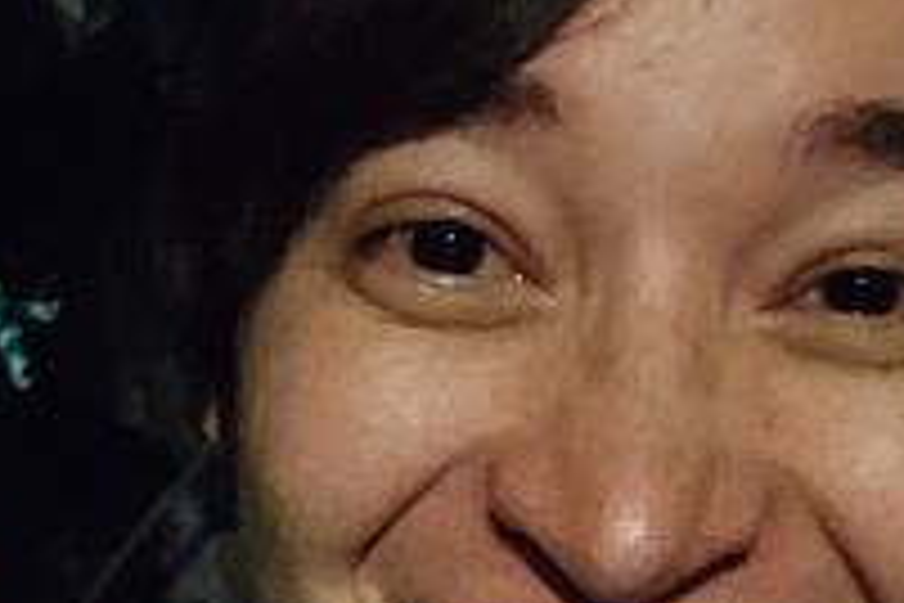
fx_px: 1557
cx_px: 531
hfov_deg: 32.3
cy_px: 650
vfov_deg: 20.9
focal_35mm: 62
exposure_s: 1/11
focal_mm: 3.5
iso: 2400
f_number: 2.45
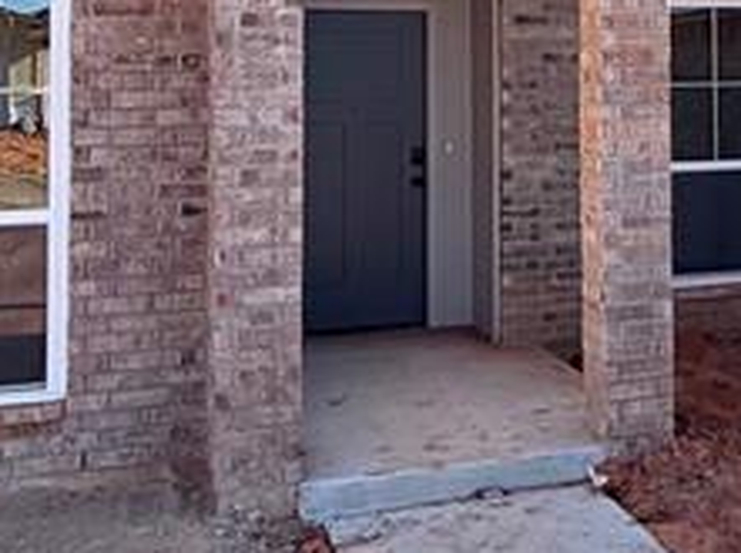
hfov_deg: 27.8
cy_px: 27
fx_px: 1389
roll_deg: +1.2
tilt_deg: +3.0
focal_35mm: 65
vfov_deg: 21.9
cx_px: 771
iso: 32
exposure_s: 1/770
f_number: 2.2
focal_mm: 2.22
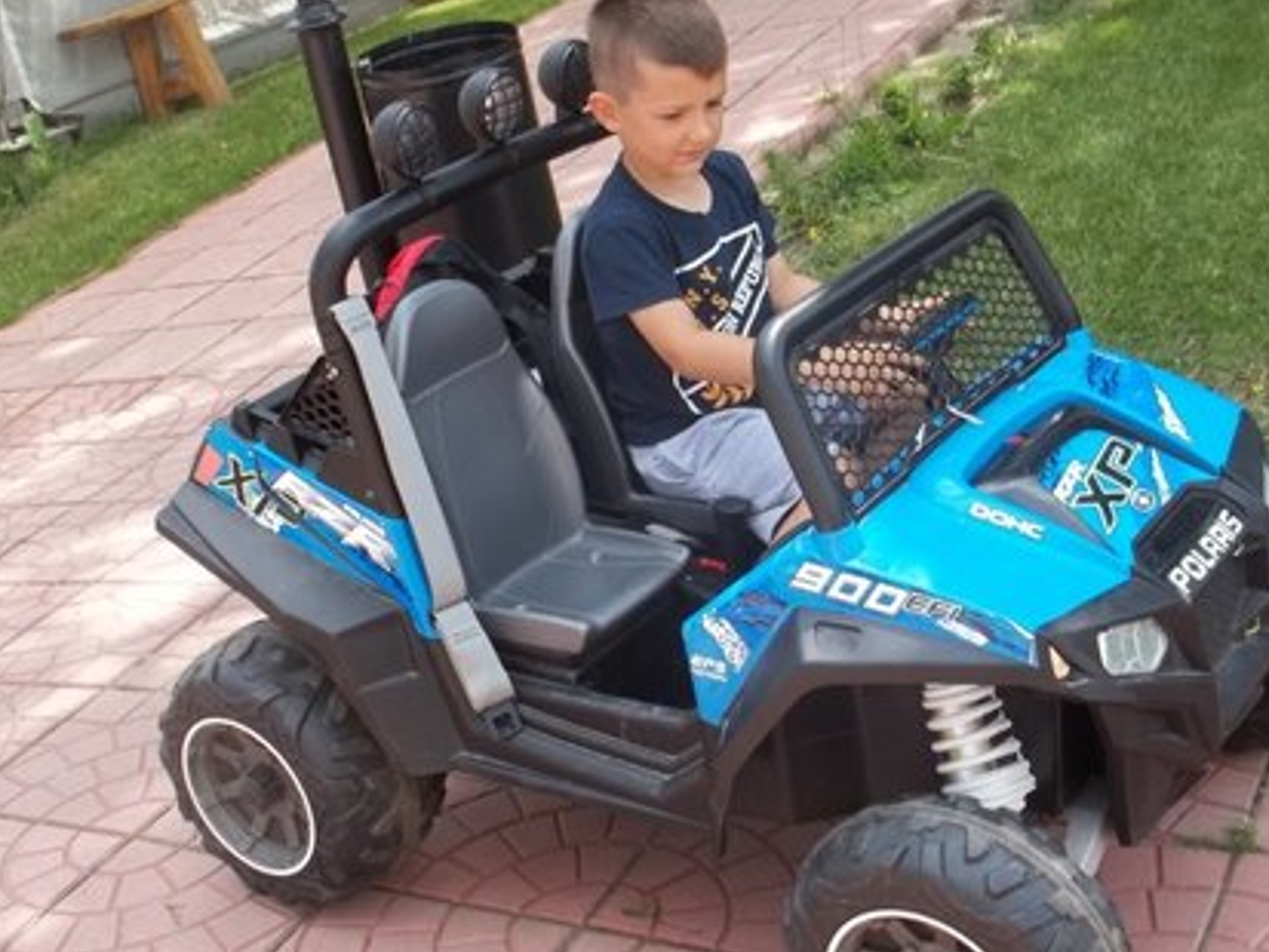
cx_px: 734
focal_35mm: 52
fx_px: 1907
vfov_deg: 28.0
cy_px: 547
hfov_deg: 36.7
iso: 64
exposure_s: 1/250
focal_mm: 5.9
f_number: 3.3
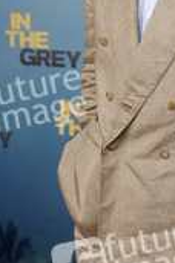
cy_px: 31
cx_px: 175
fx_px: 1567
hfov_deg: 6.4
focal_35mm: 214
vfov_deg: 9.6
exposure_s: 1/250
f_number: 5.6
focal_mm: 92
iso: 1000
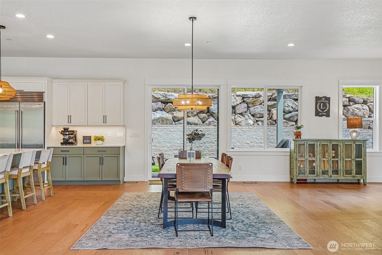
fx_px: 371
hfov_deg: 54.4
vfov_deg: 37.8
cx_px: 191
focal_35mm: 35
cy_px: 128
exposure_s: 1/40
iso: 400
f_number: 8
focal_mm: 35
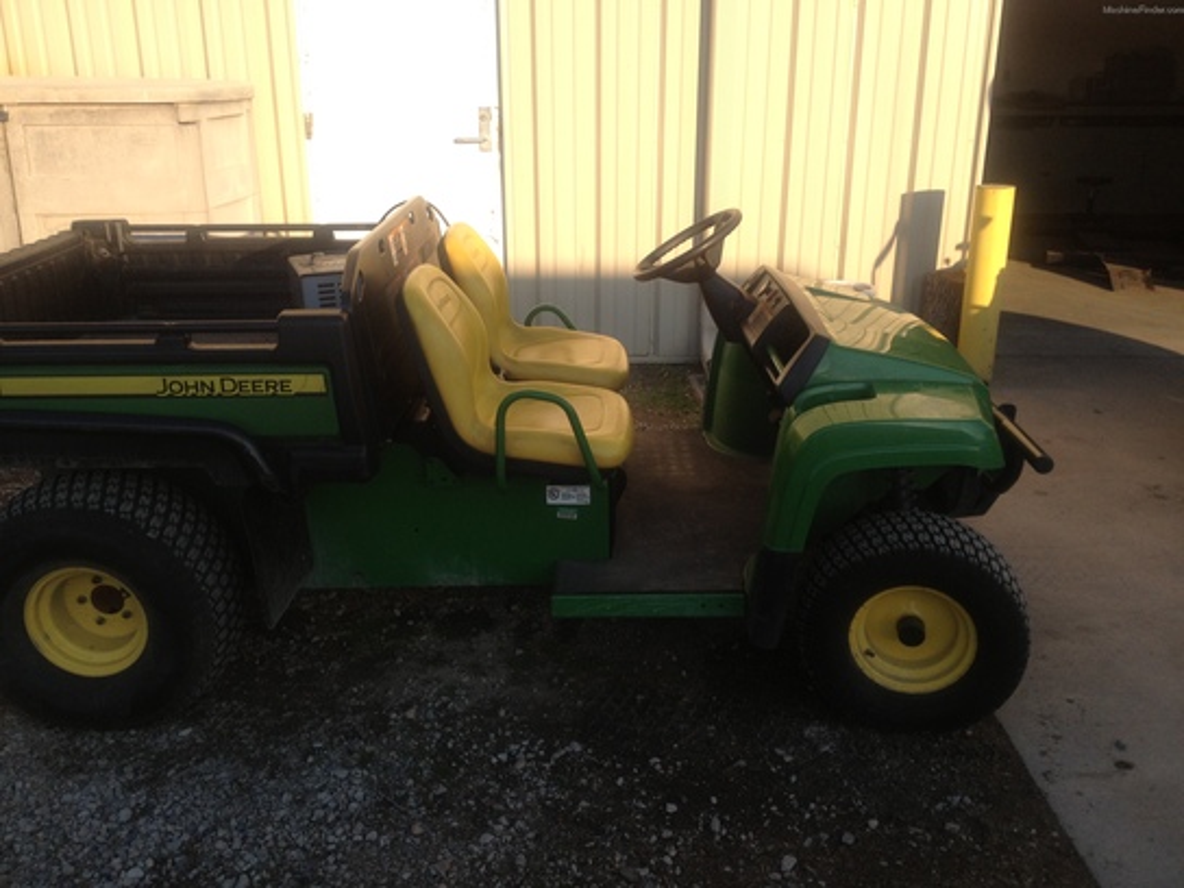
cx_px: 592
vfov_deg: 40.7
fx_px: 1197
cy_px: 444
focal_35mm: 35
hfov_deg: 52.6
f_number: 2.4
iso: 50
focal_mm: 4.28
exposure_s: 1/726
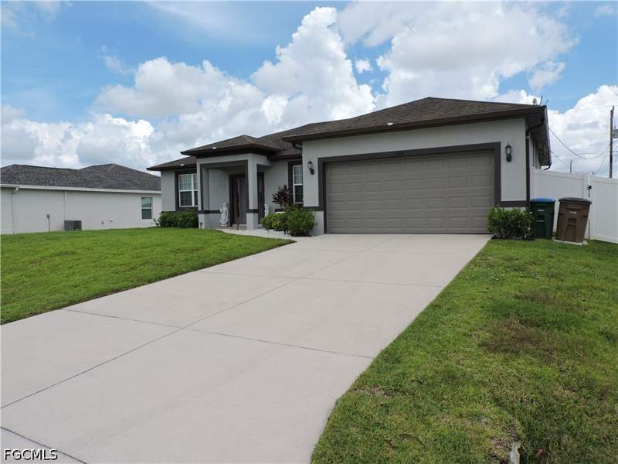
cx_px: 309
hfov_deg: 71.6
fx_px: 428
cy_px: 232
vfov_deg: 56.8
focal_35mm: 24
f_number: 3.3
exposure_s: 1/1250
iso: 100
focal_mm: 4.3
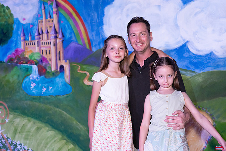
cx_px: 113
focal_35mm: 53
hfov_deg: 37.5
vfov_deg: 25.5
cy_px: 76
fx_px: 333
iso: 6400
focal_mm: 53
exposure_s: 1/160
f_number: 4
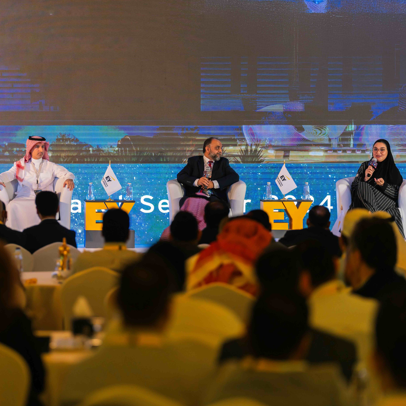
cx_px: 127
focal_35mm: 207
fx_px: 2747
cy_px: 203
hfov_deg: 8.4
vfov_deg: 8.5
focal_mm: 162
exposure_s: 1/200
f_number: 2.8
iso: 640
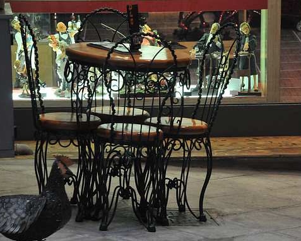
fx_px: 2055
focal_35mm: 231
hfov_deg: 8.4
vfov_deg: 6.7
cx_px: 158
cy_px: 121
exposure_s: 1/25
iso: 1250
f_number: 8
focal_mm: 135
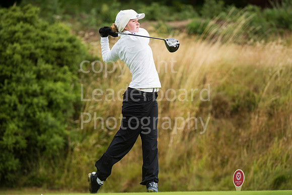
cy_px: 98
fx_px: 2434
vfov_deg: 4.6
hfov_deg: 6.9
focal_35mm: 300
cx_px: 146
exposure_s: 1/2000
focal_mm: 300
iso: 1250
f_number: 5
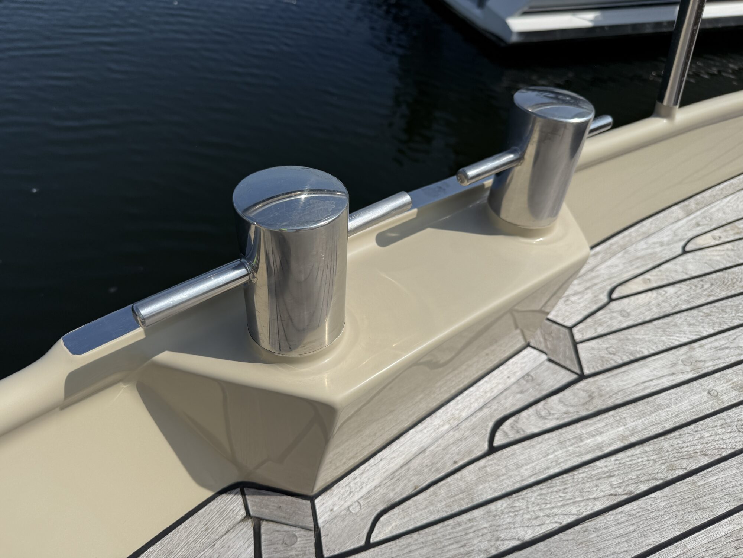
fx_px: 515
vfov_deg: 56.8
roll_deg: -2.4
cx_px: 372
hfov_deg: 71.6
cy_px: 279
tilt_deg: -43.3
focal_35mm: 24
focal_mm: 6.76
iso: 80
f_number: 1.78
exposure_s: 1/8130
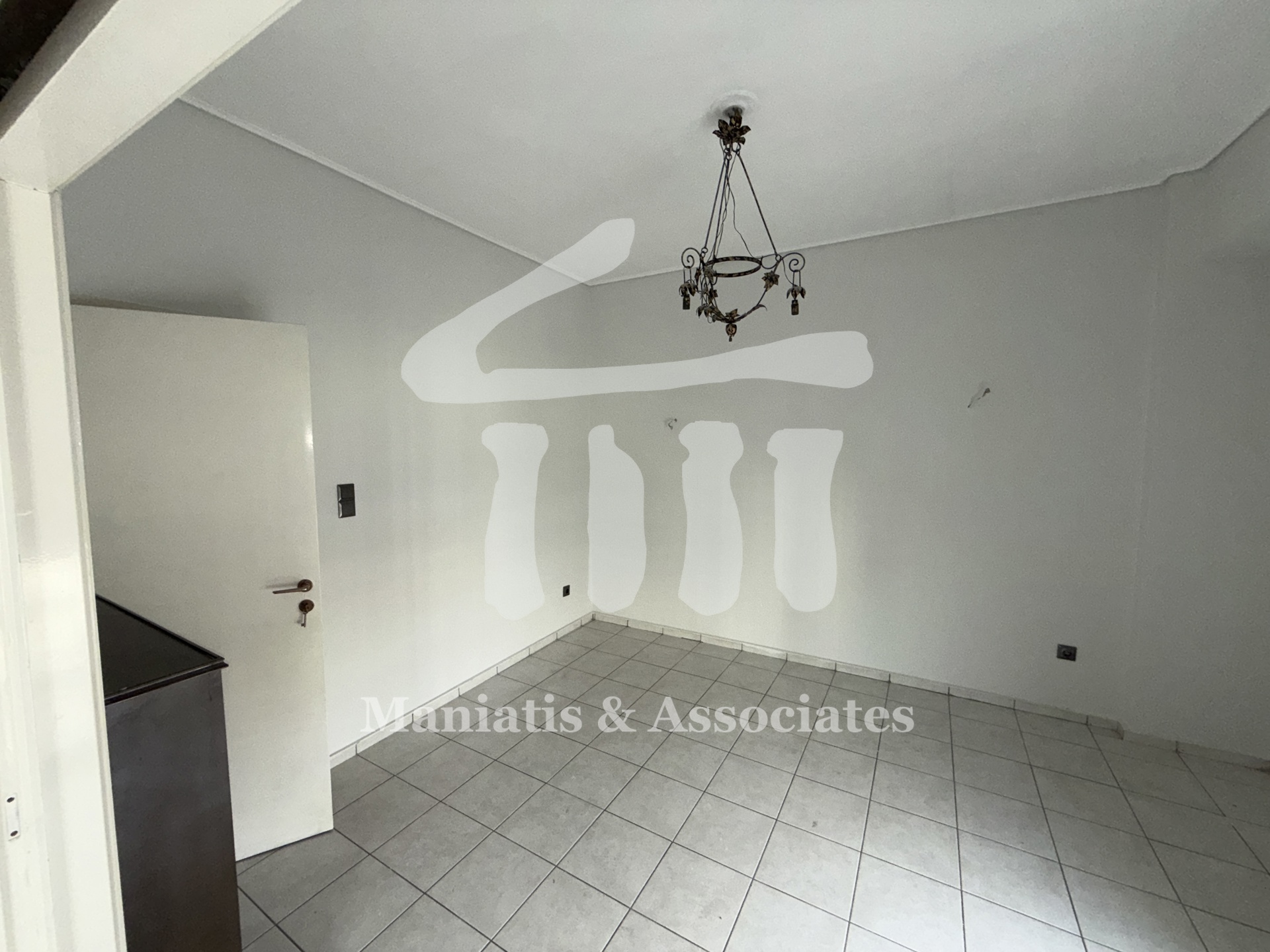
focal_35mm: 14
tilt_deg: -3.7
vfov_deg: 85.7
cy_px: 476
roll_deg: -0.5
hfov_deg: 102.1
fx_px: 514
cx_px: 635
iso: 80
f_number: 2.2
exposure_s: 1/121
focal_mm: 2.22
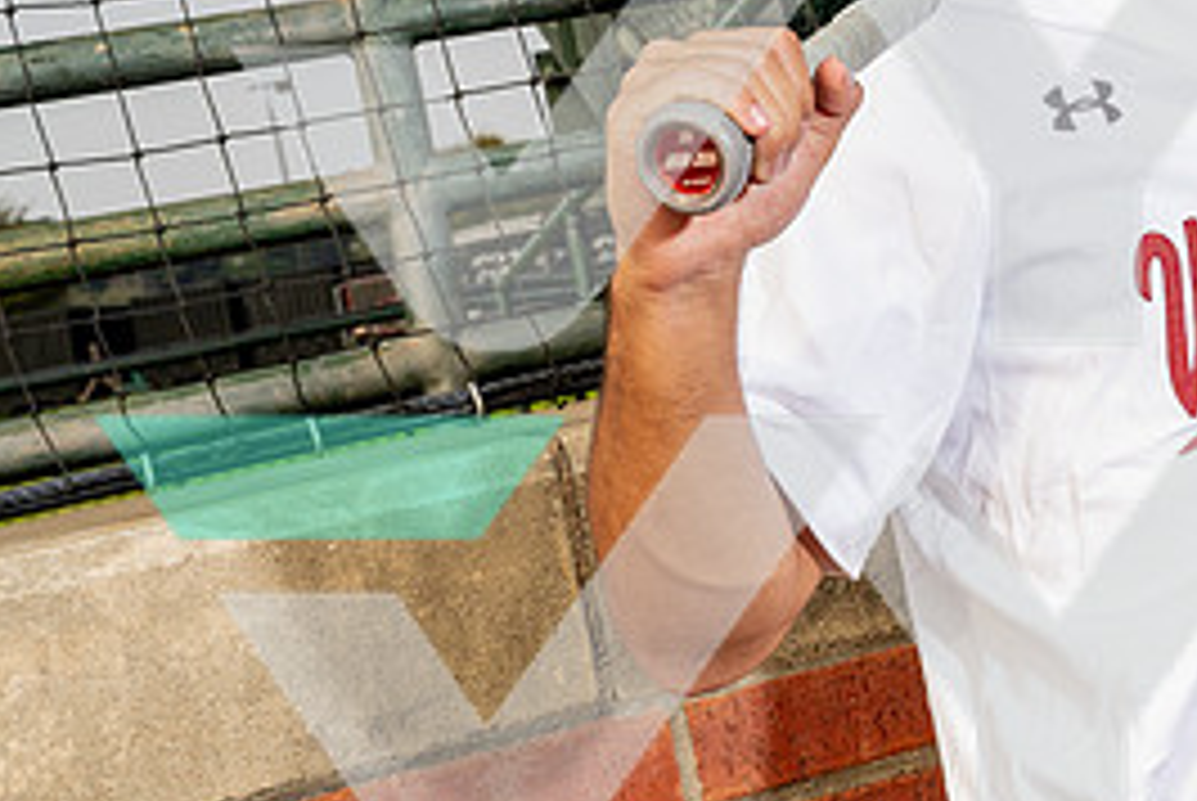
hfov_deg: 22.7
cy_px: 110
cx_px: 1256
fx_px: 2829
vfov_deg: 16.0
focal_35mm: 85
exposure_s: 1/250
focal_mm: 39
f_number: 11
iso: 400
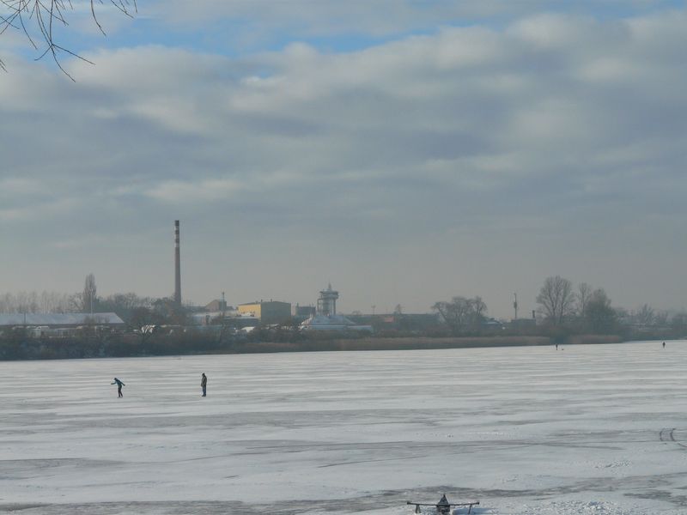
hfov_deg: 19.8
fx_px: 1965
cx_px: 344
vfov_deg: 14.9
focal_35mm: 99
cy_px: 258
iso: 100
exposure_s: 1/400
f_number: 7.1
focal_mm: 16.2
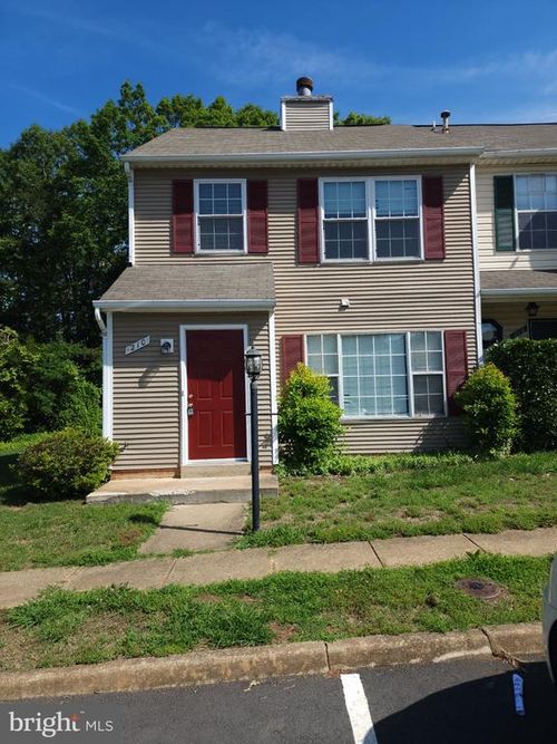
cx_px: 278
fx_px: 494
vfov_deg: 73.9
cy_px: 372
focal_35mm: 23
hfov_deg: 58.9
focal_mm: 6.4
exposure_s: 1/684
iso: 12
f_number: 1.8
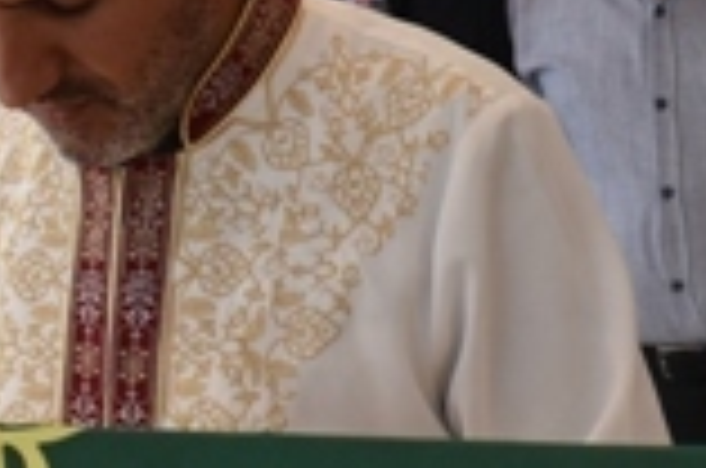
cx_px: 931
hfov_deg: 14.3
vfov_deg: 9.7
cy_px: -115
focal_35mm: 138
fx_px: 2701
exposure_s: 1/500
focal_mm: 18
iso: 400
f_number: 8
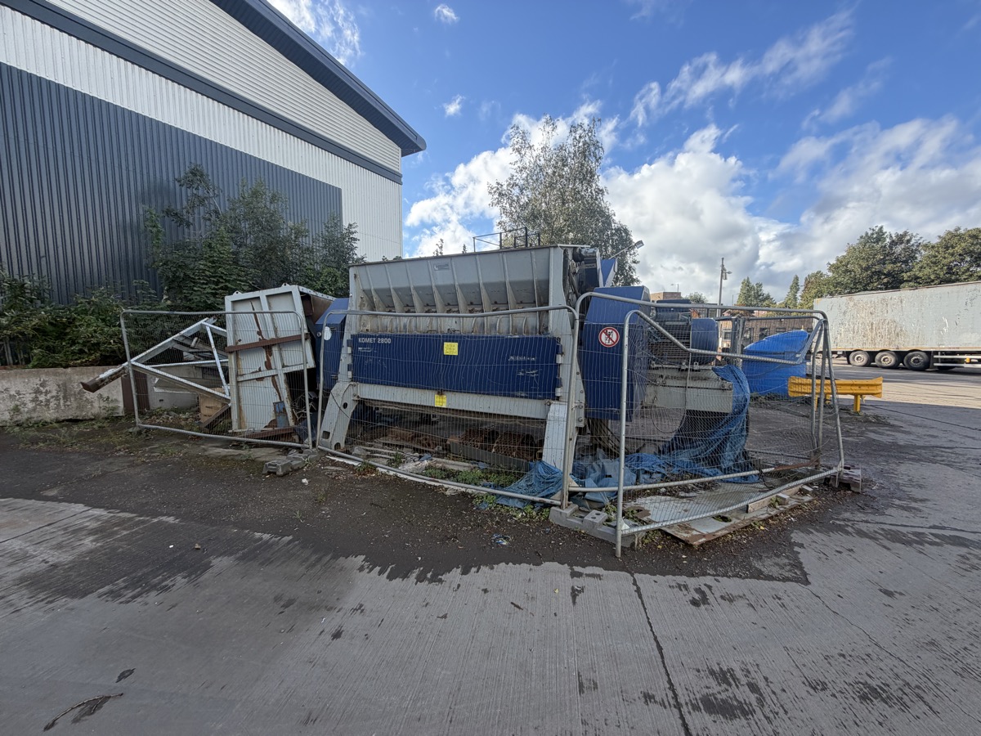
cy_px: 368
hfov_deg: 102.1
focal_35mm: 14
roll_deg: +1.3
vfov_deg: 85.7
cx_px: 490
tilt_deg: -4.8
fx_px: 397
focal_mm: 2.22
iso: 40
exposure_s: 1/579
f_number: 2.2
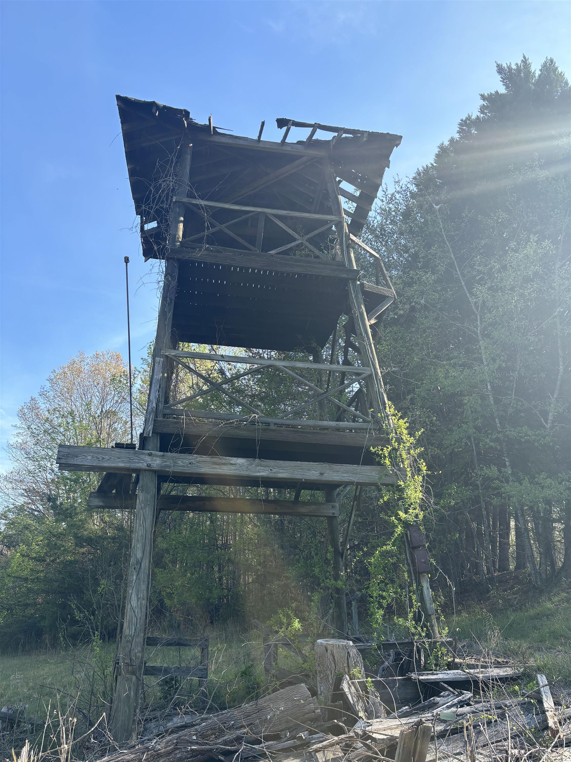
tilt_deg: +19.1
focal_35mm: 26
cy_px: 381
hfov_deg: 53.1
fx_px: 572
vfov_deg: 67.3
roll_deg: -1.4
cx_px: 286
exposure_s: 1/1115
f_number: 1.6
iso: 50
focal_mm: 5.96
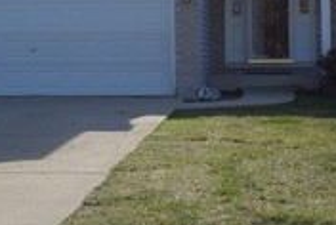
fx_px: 1290
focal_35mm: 138
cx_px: 130
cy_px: 22
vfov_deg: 9.9
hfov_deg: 14.8
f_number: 5.6
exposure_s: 1/400
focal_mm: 14.23
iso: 125
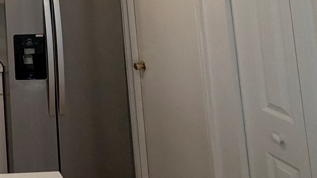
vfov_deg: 23.6
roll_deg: +2.5
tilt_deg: +4.5
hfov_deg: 36.1
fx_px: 370
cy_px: -59
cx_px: -63
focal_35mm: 44
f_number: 2.2
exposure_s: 1/120
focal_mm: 2.22
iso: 200
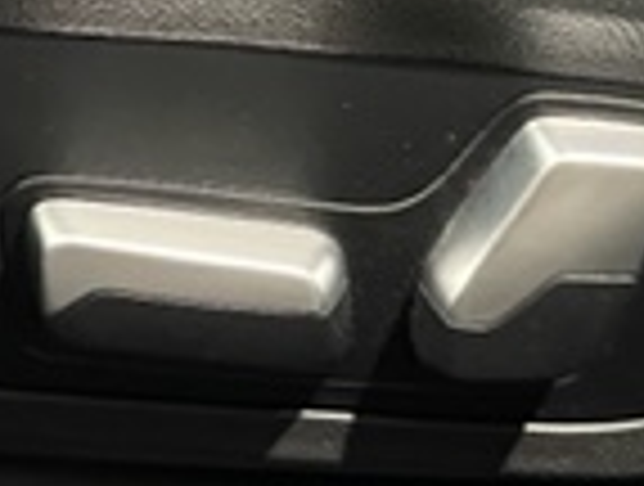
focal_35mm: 116
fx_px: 2164
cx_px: 18
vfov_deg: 12.7
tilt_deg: -45.0
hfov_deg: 16.6
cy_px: 18
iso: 800
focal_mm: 4.2
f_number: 1.6
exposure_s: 1/27
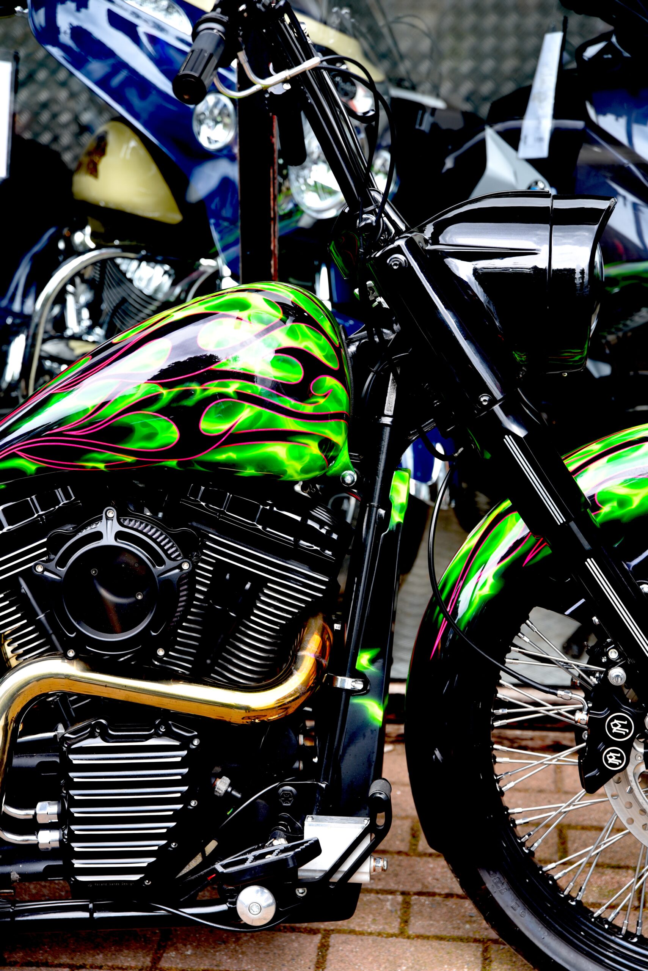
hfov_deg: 19.5
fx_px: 1888
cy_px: 486
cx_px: 324
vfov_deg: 28.8
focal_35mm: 70
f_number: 4
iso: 100
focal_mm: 70
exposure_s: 1/60
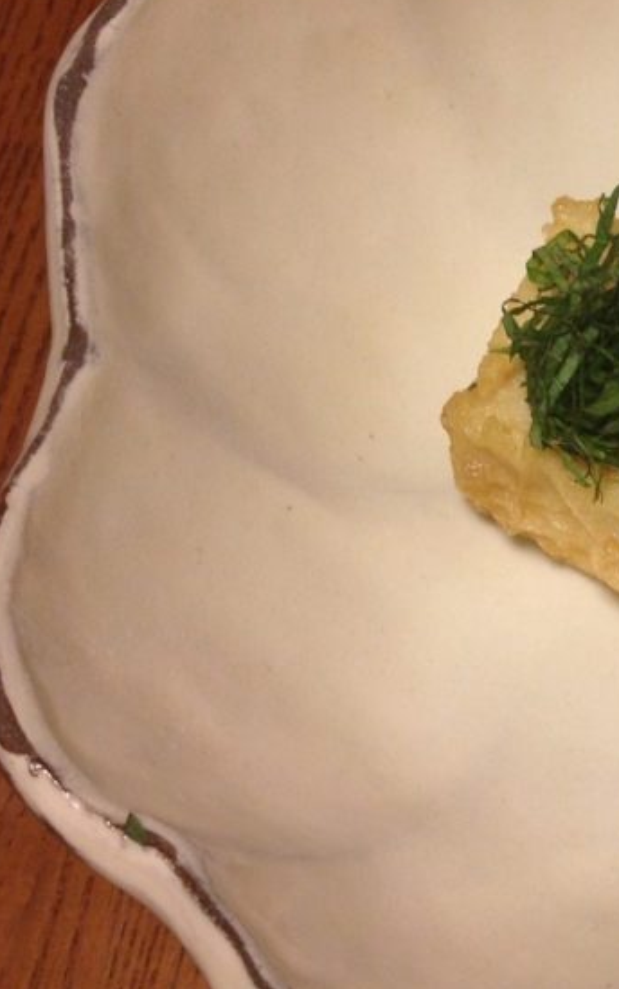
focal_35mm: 69
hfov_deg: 17.5
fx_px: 1861
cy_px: 461
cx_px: 844
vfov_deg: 29.8
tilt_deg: -58.4
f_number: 2.4
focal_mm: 4.28
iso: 50
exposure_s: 1/24
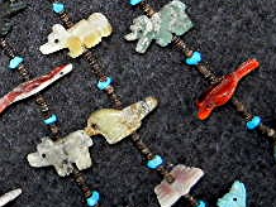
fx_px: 702
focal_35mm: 88
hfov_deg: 20.9
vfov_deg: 16.4
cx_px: -42
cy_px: -9
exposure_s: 1/30
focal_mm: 5.4
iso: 705
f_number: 3.5
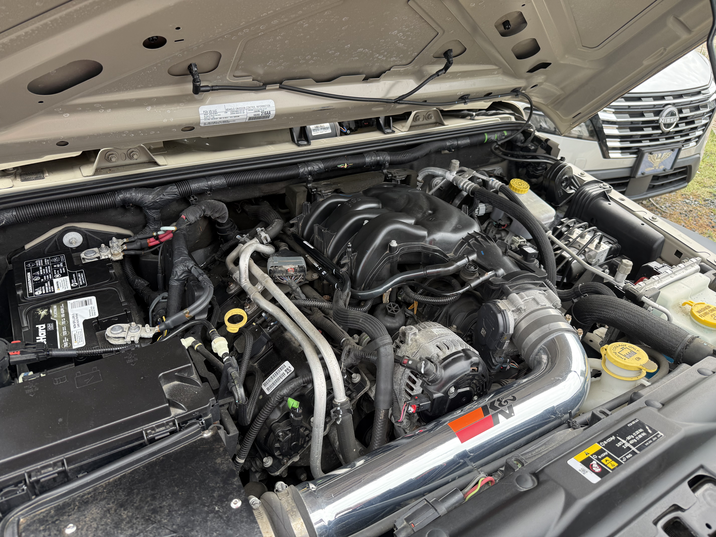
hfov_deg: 71.6
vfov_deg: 56.8
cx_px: 358
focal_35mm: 24
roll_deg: -6.5
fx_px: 496
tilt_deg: -33.7
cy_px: 268
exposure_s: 1/389
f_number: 1.78
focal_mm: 6.76
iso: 100
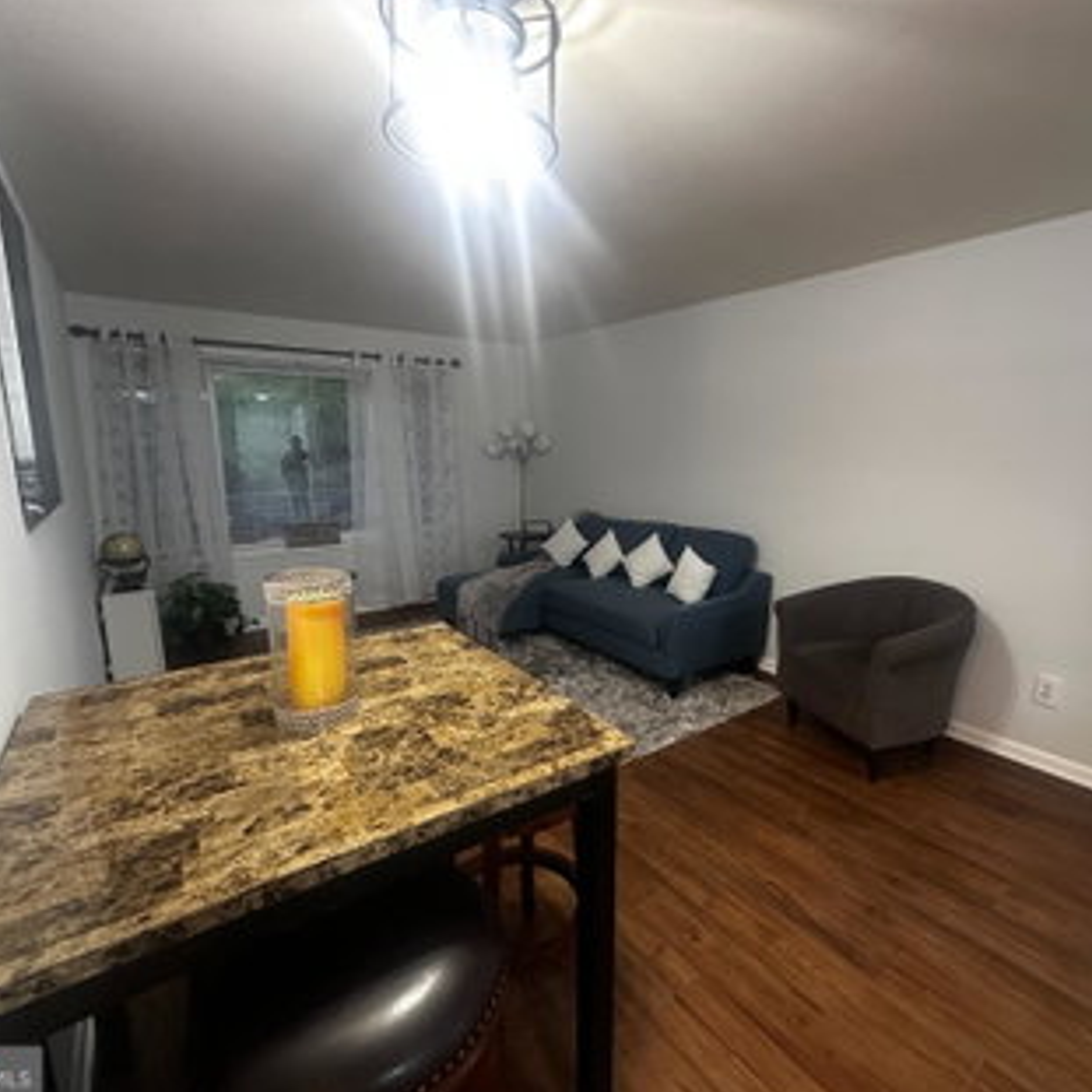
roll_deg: -0.7
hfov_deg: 83.6
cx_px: 609
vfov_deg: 84.0
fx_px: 607
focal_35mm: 17
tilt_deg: -8.6
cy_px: 544
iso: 640
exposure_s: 1/60
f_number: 2.2
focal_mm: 2.22
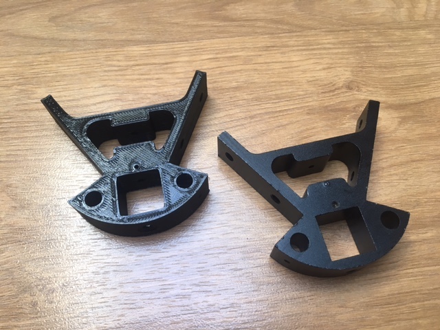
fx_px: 369
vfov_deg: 48.2
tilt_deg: -64.0
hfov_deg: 61.7
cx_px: 220
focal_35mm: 29
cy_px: 165
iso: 32
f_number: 2.2
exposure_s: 1/33
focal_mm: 4.15
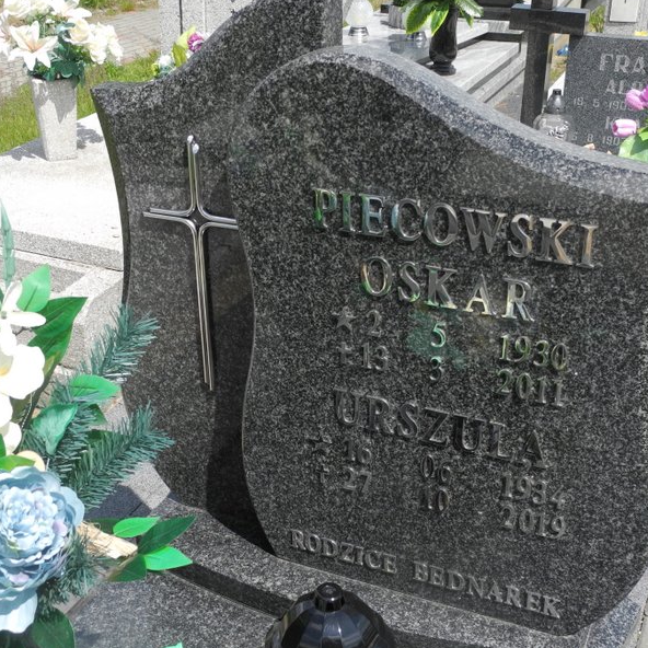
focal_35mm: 49
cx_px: 326
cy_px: 325
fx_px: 1038
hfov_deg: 34.7
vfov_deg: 34.7
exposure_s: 1/1000
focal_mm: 8.8
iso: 100
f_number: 3.5
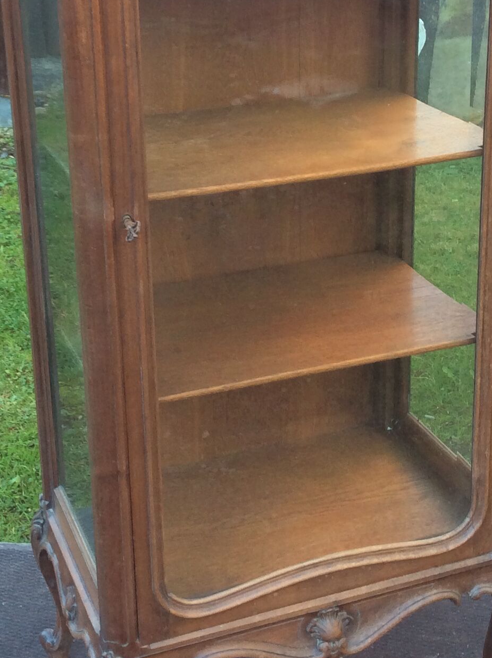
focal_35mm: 67
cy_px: 189
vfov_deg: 28.7
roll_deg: +2.2
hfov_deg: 21.9
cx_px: 225
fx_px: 1273
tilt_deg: -19.6
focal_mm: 3.3
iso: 32
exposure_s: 1/33
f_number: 2.4
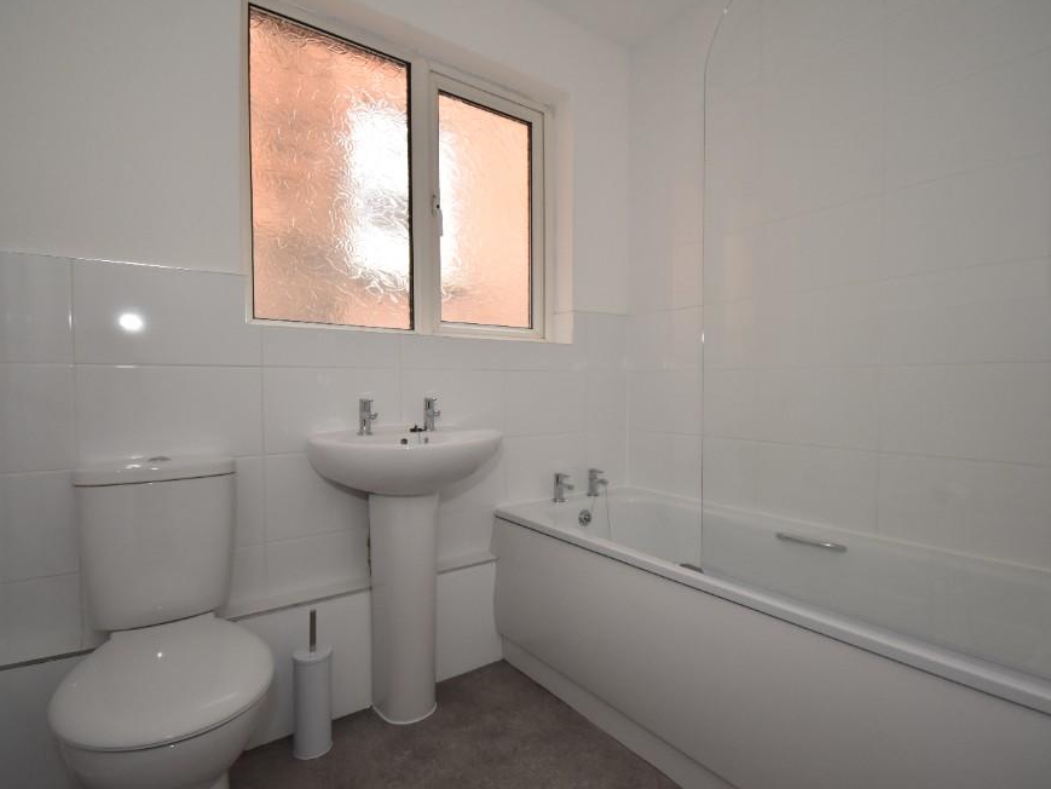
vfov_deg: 74.7
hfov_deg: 90.9
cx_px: 559
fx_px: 516
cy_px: 408
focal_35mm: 17
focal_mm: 10
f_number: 4.5
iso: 800
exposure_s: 1/80
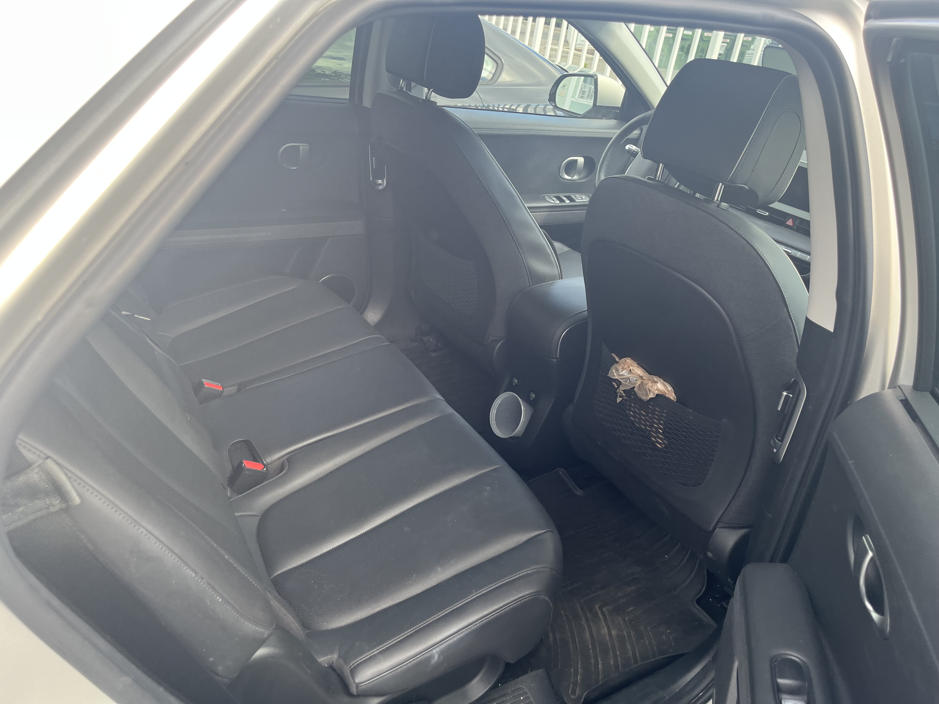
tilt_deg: -27.9
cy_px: 352
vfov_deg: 53.1
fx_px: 705
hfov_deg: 67.3
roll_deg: -7.2
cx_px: 470
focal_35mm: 26
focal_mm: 5.1
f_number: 1.6
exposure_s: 1/172
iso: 64
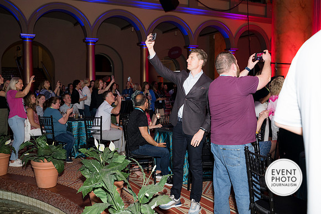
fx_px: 332
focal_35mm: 37
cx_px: 160
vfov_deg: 35.8
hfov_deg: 51.6
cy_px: 107
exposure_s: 1/100
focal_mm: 37
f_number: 4
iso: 800
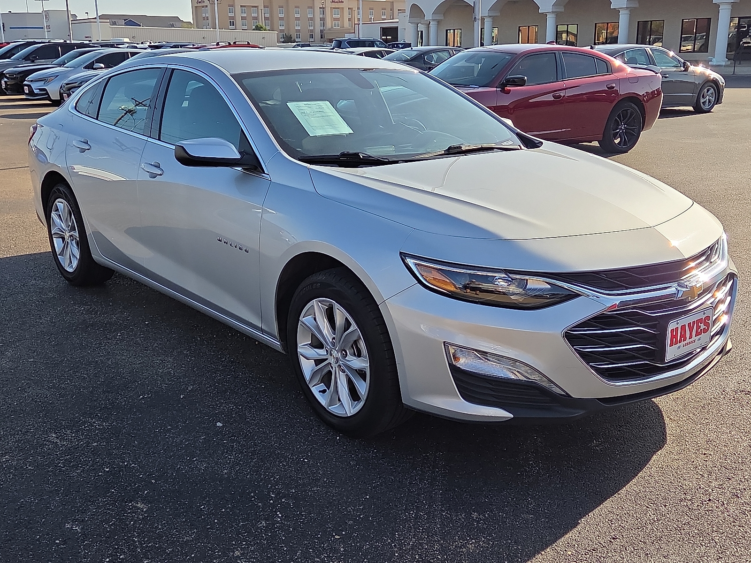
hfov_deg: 50.1
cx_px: 376
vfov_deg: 38.7
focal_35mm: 37
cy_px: 282
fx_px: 803
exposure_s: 1/2000
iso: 25
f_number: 1.8
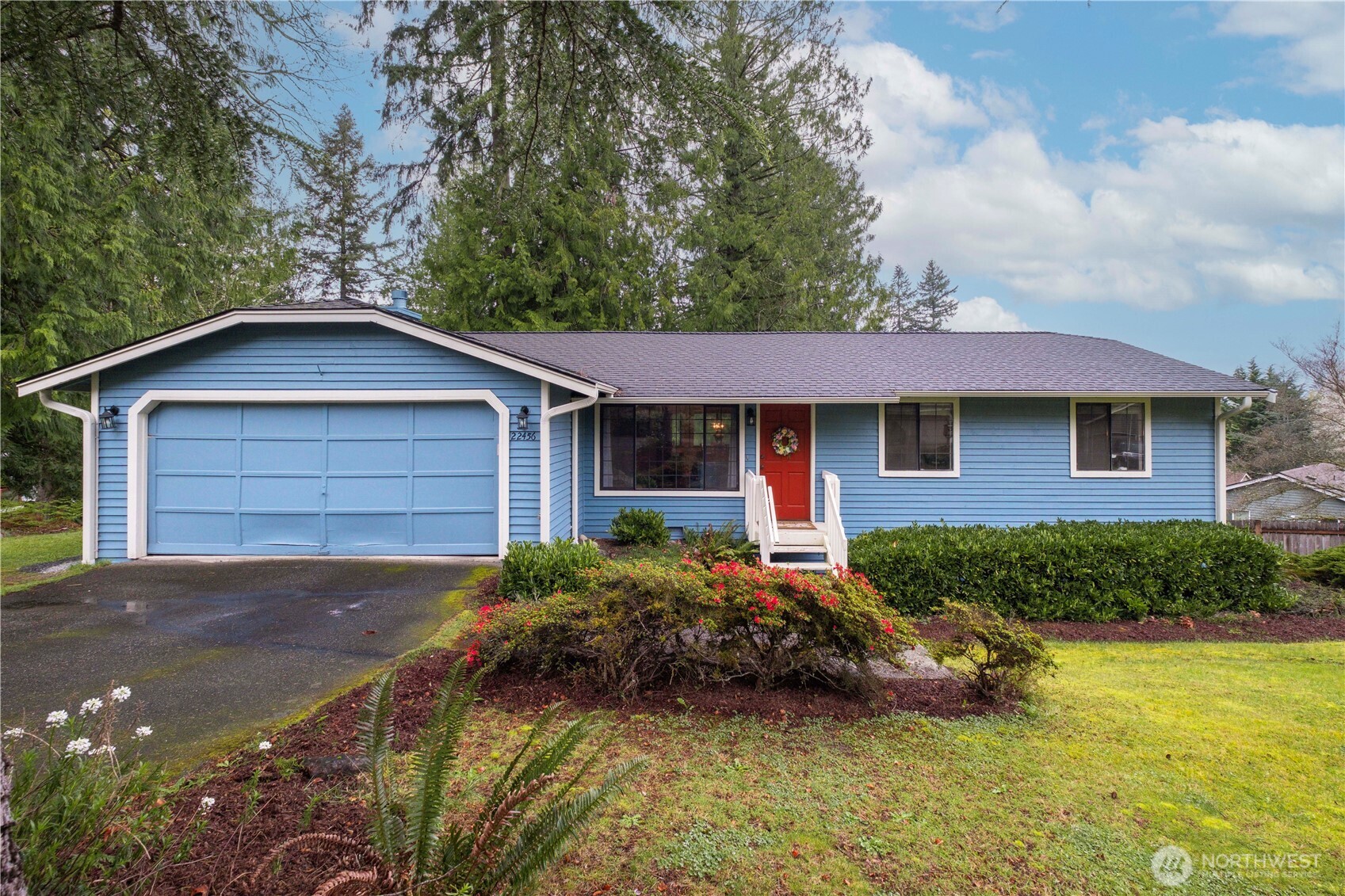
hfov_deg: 100.4
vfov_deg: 77.3
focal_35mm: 15
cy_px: 448
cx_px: 672
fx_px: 560
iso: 400
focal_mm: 10
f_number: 8
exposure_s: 1/40
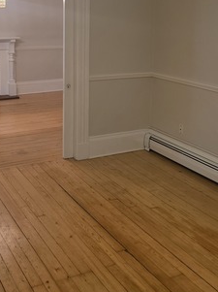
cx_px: 73
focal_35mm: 51
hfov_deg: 28.3
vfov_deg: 36.8
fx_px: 429
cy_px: 81
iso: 320
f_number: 1.7
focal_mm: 6.3
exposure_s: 1/120
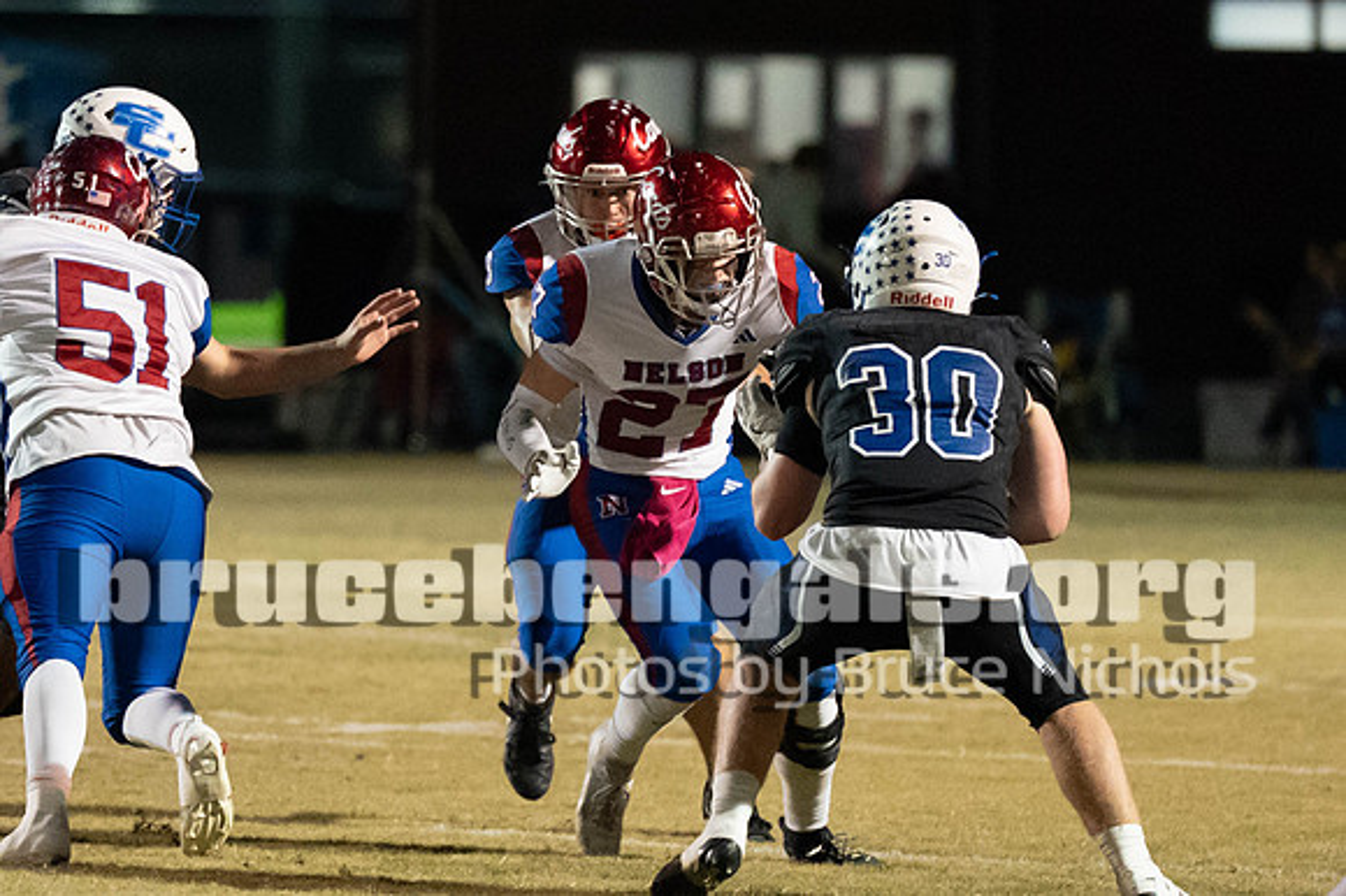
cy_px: 337
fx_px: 16435
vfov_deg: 3.1
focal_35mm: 440
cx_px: 646
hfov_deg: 4.7
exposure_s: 1/1000
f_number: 2.8
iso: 12800
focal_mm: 200
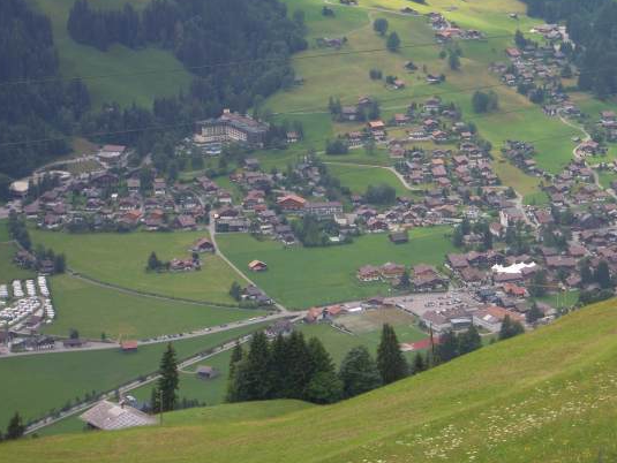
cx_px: 432
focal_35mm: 130
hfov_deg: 15.1
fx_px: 2319
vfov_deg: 11.4
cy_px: 164
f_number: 4.9
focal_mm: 15.5
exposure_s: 1/320
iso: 100
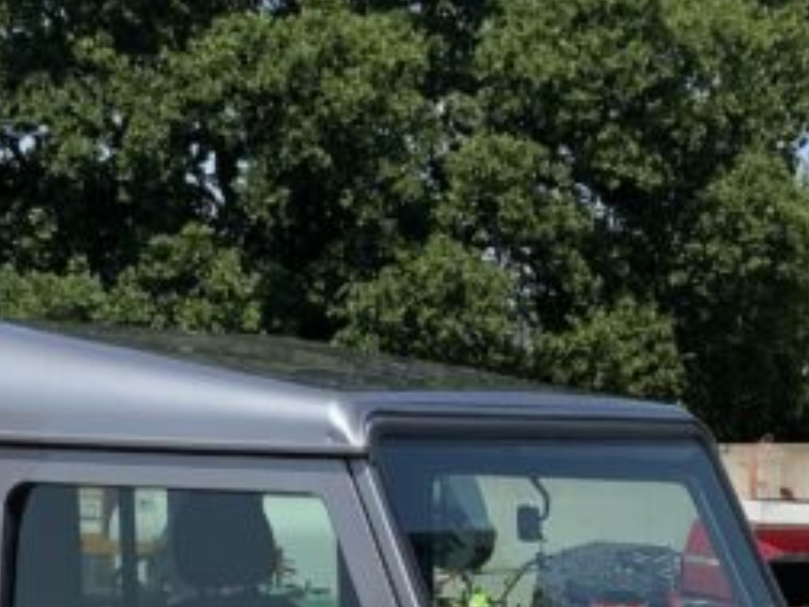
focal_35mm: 118
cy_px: 874
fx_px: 2758
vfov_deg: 12.1
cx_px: 424
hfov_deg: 16.7
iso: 16
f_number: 1.8
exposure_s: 1/1675
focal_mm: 3
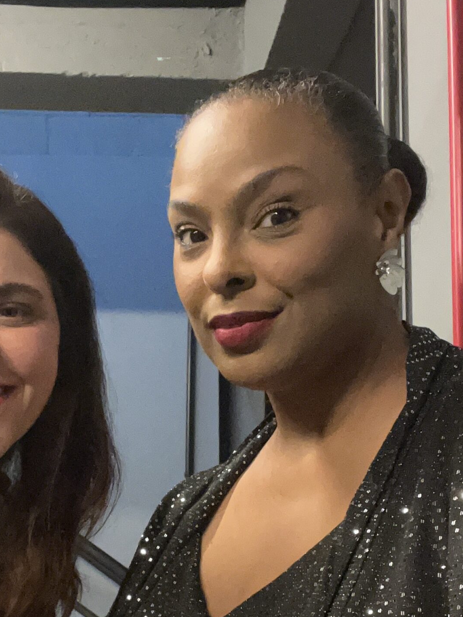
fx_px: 963
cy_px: 453
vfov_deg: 34.9
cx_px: 148
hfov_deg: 26.9
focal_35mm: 54
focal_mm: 2.71
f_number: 2.2
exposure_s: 1/15
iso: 800
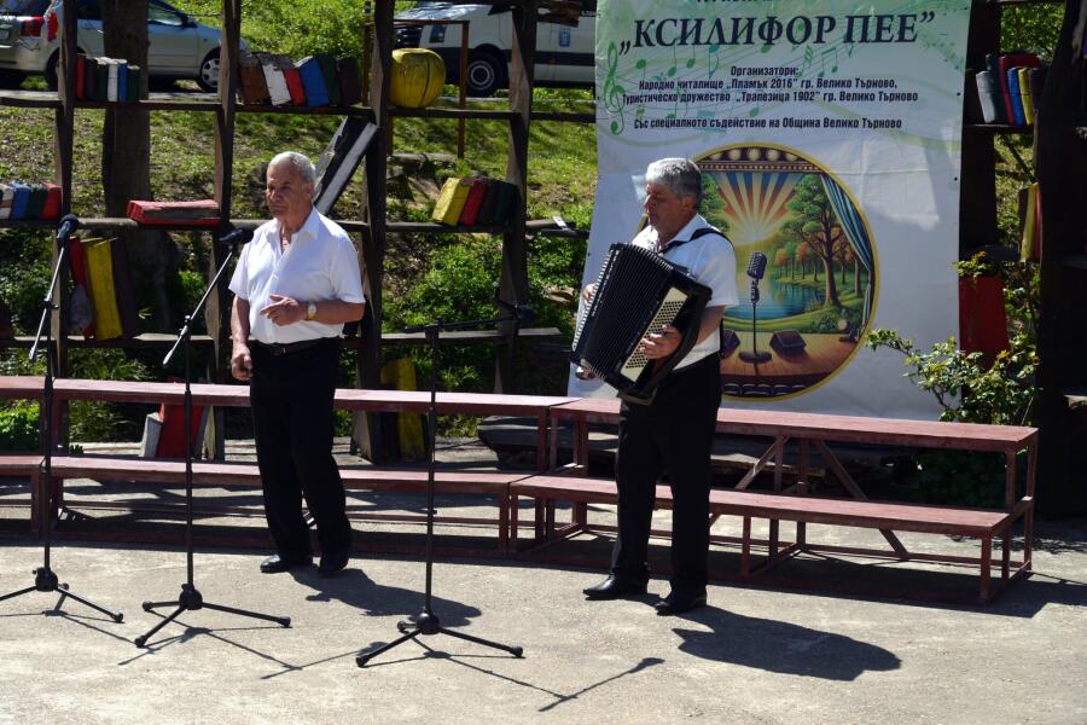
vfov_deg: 16.7
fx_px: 2476
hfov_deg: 24.8
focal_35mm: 82
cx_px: 544
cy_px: 362
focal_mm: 82
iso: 100
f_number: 5.6
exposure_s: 1/125
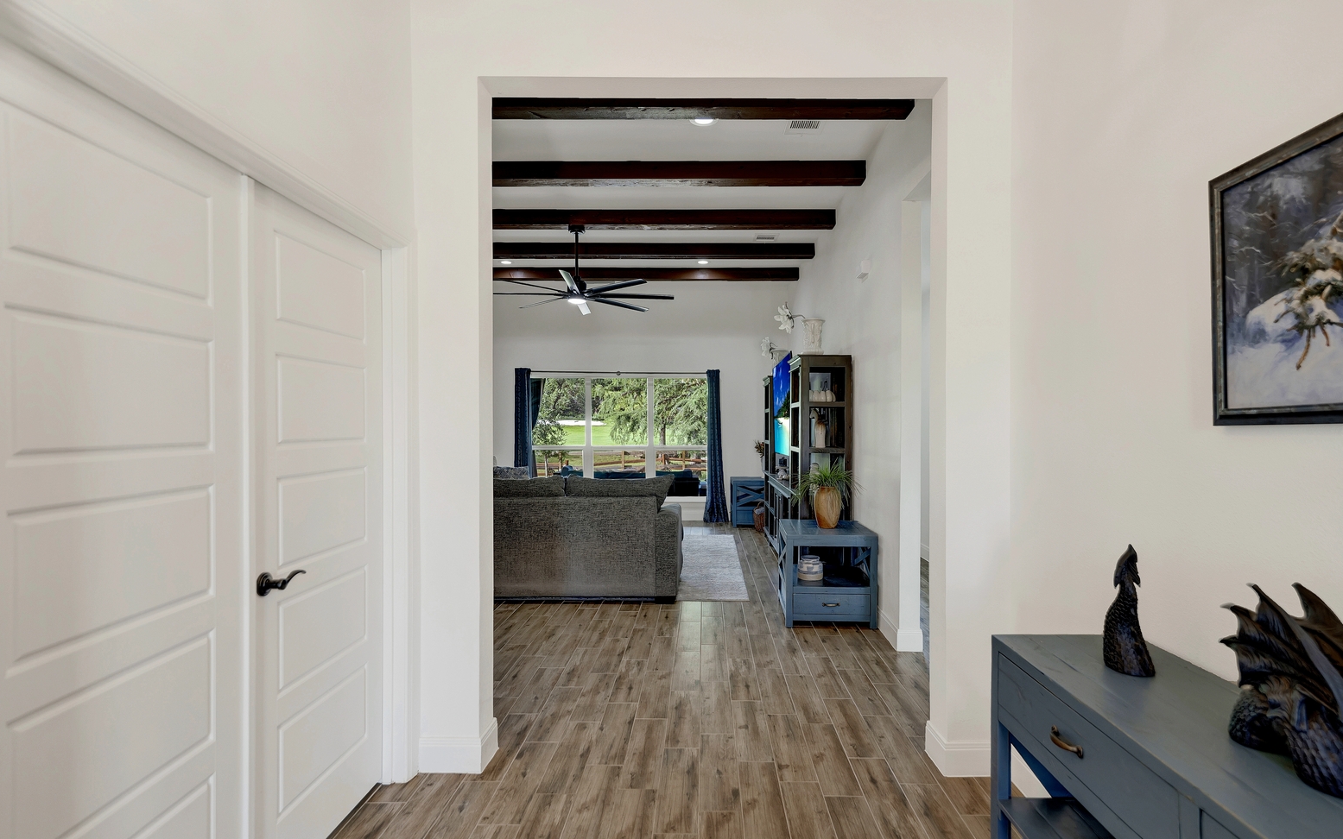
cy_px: 449
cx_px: 673
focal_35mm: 17
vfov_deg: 66.9
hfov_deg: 93.3
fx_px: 634
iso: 250
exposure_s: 1/60
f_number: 2.8
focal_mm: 16.3
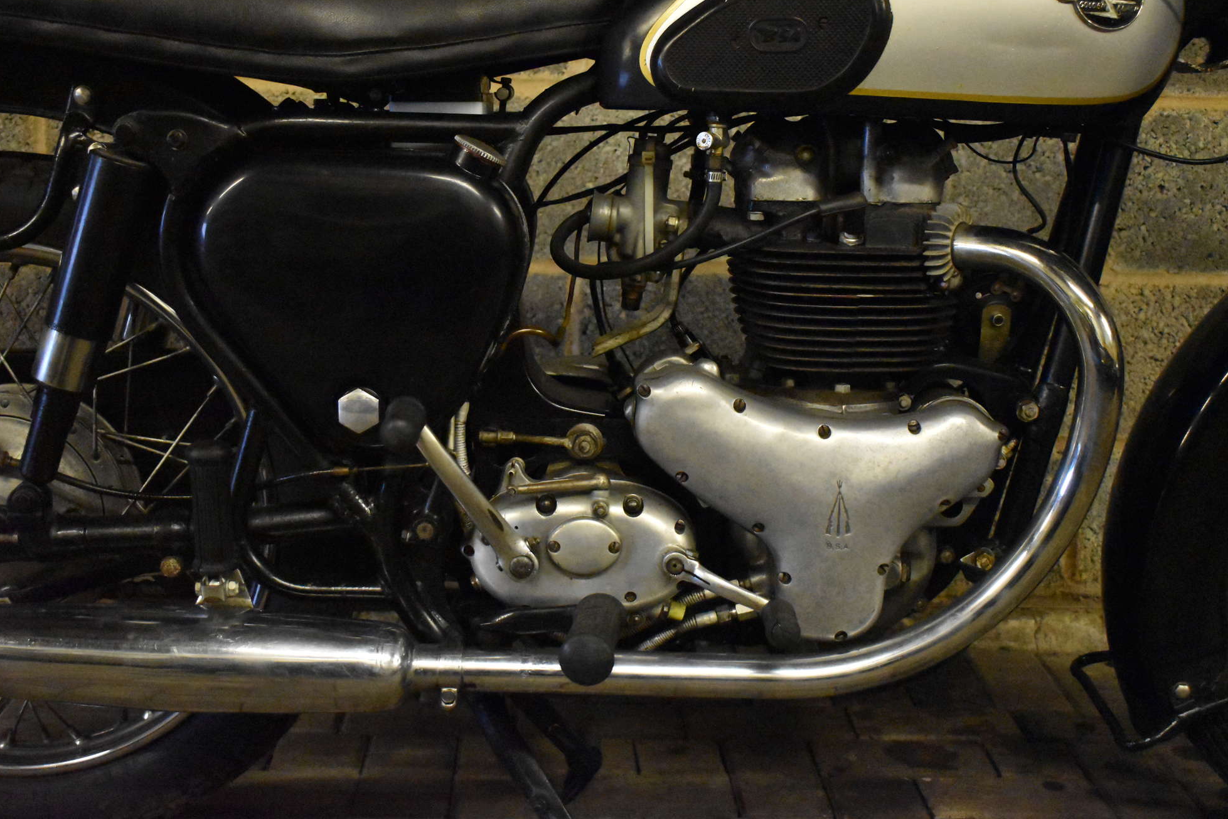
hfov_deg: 41.5
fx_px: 1621
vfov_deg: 28.4
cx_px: 621
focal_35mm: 48
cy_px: 414
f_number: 4.2
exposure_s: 1/125
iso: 11400
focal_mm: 31
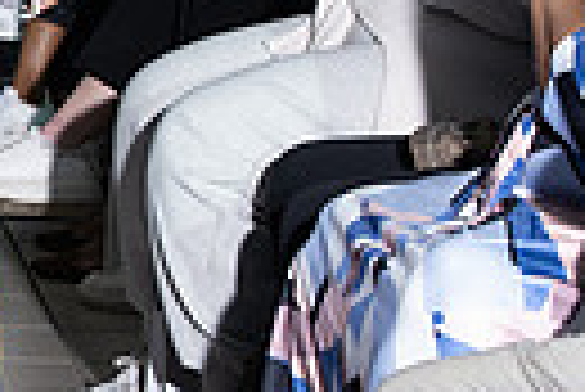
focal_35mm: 312
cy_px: -65
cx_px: -616
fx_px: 5076
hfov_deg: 6.4
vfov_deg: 4.4
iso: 1250
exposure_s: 1/160
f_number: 5.6
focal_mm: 70
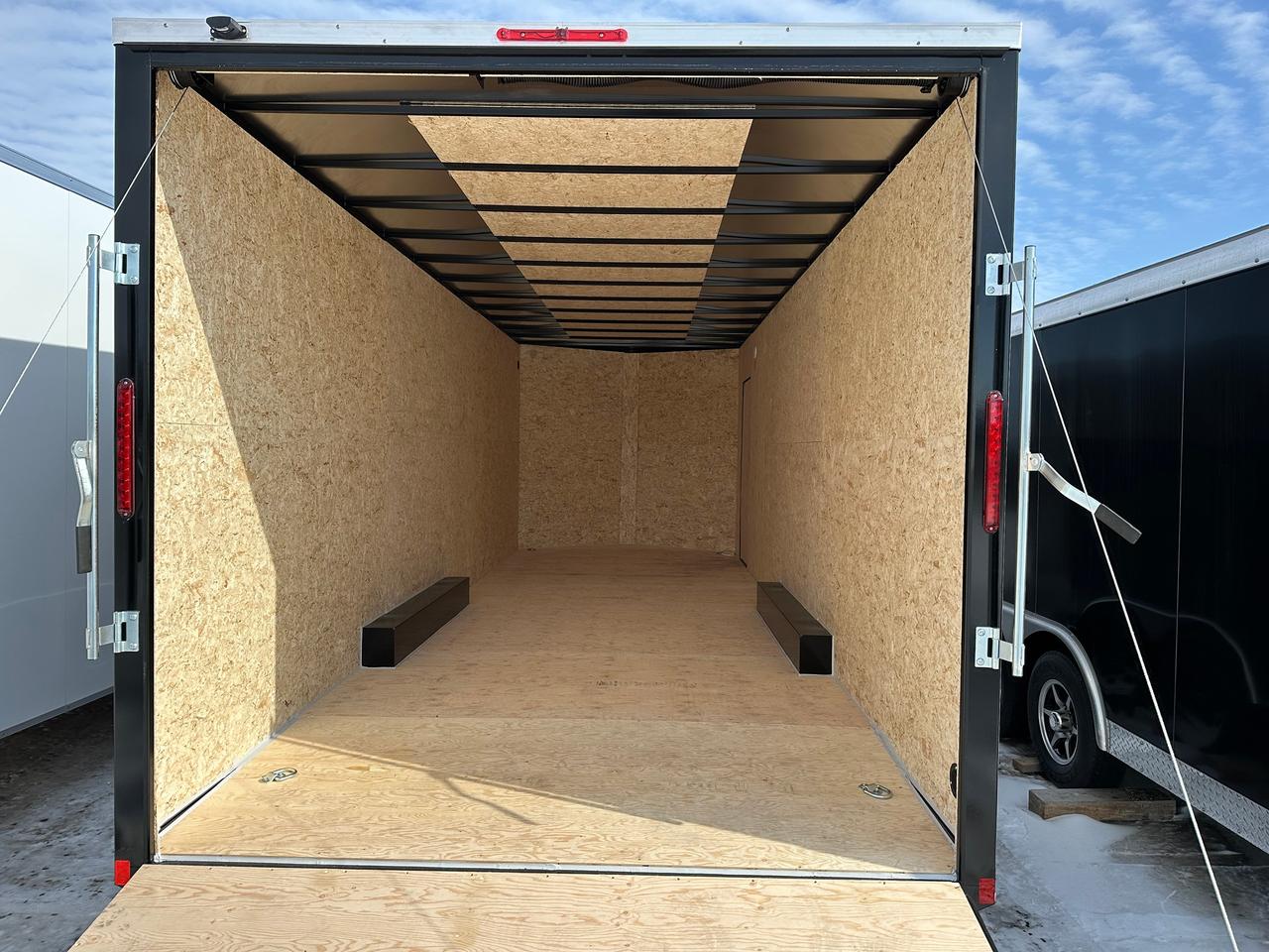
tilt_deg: -0.3
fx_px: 880
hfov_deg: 71.6
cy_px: 476
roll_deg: -0.8
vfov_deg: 56.8
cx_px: 634
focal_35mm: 24
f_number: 1.78
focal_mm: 6.86
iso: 80
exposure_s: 1/4545
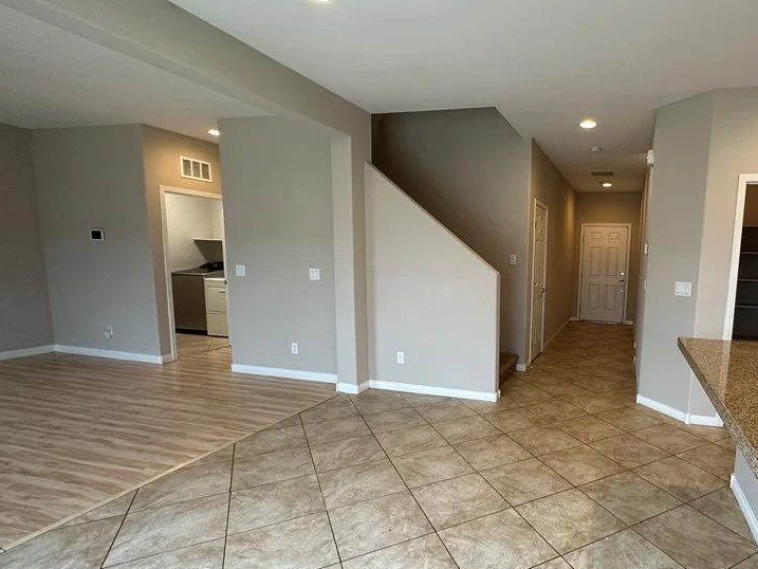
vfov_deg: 65.8
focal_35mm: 20
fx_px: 438
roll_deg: -0.6
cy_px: 313
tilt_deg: -7.3
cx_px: 520
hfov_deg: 78.4
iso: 200
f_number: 2.2
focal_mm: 2.22
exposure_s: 1/120
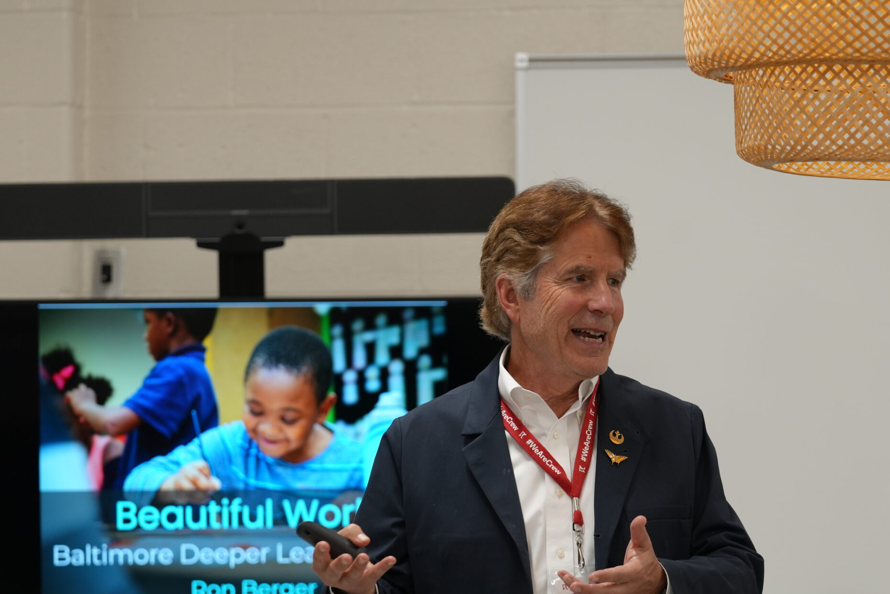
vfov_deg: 9.3
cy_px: 374
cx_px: 467
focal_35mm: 147
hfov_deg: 14.0
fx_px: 3635
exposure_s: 1/160
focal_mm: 107
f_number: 4
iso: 1000
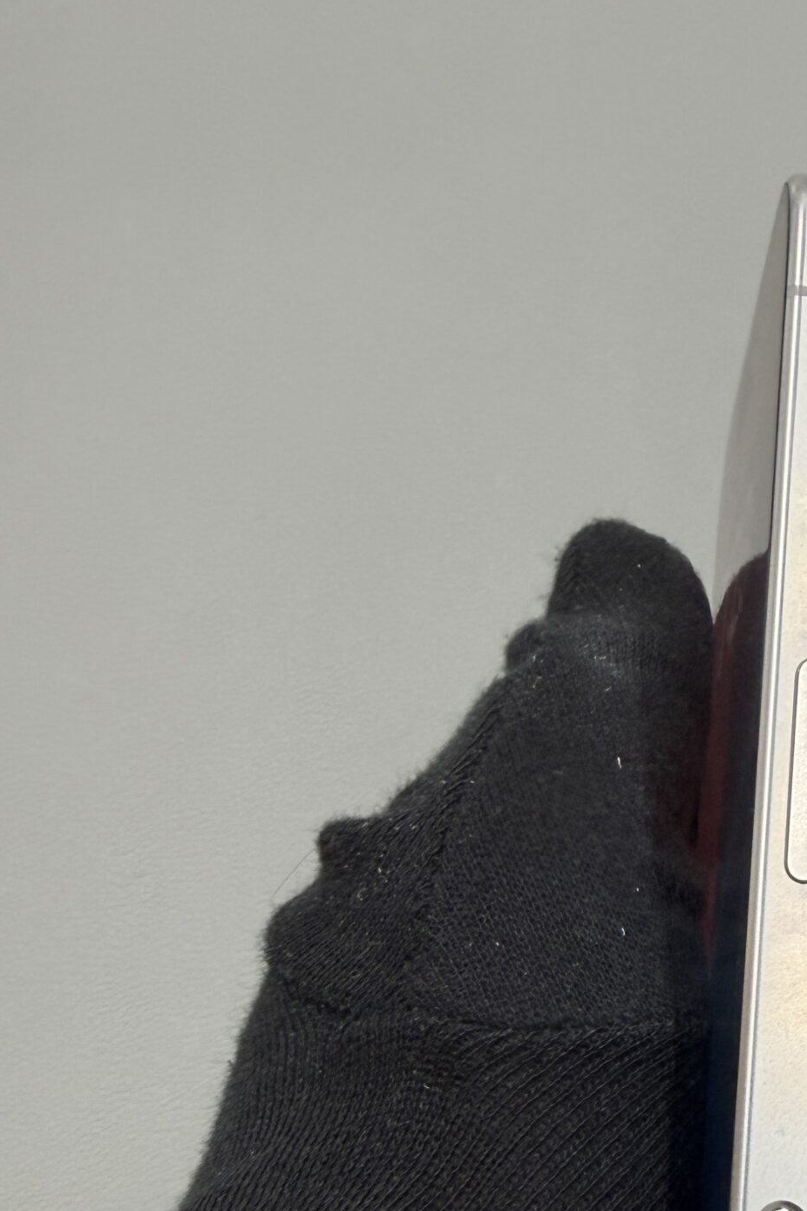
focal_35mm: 46
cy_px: 1096
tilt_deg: -76.9
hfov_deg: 27.5
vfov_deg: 39.6
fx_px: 1547
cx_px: 814
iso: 200
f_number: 2.2
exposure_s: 1/60
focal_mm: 2.22
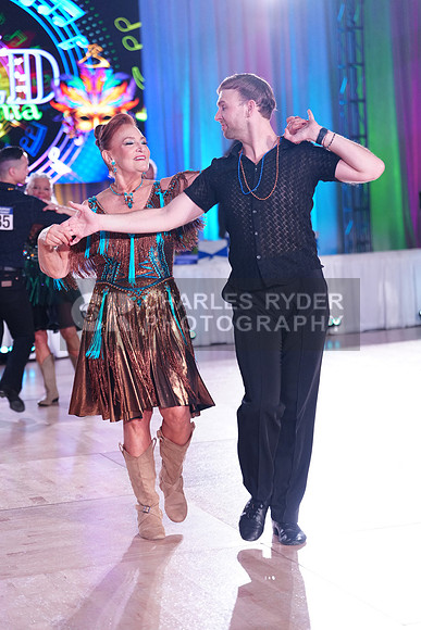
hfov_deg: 17.3
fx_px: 1385
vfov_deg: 25.7
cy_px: 315
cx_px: 210
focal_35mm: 79
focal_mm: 79
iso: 2000
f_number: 2.8
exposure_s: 1/500
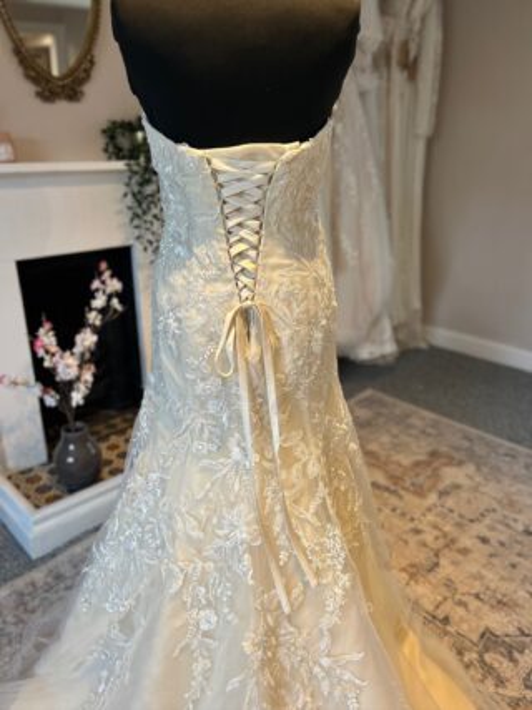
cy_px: 355
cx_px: 266
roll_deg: -1.1
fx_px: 533
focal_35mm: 26
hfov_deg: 53.0
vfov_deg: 67.3
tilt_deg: -21.4
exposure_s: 1/121
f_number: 1.5
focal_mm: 5.7
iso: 50
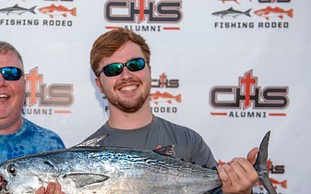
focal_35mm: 79
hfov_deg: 25.8
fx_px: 669
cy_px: 175
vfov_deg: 16.3
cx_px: 73
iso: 50
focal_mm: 45
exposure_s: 1/100
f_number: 4
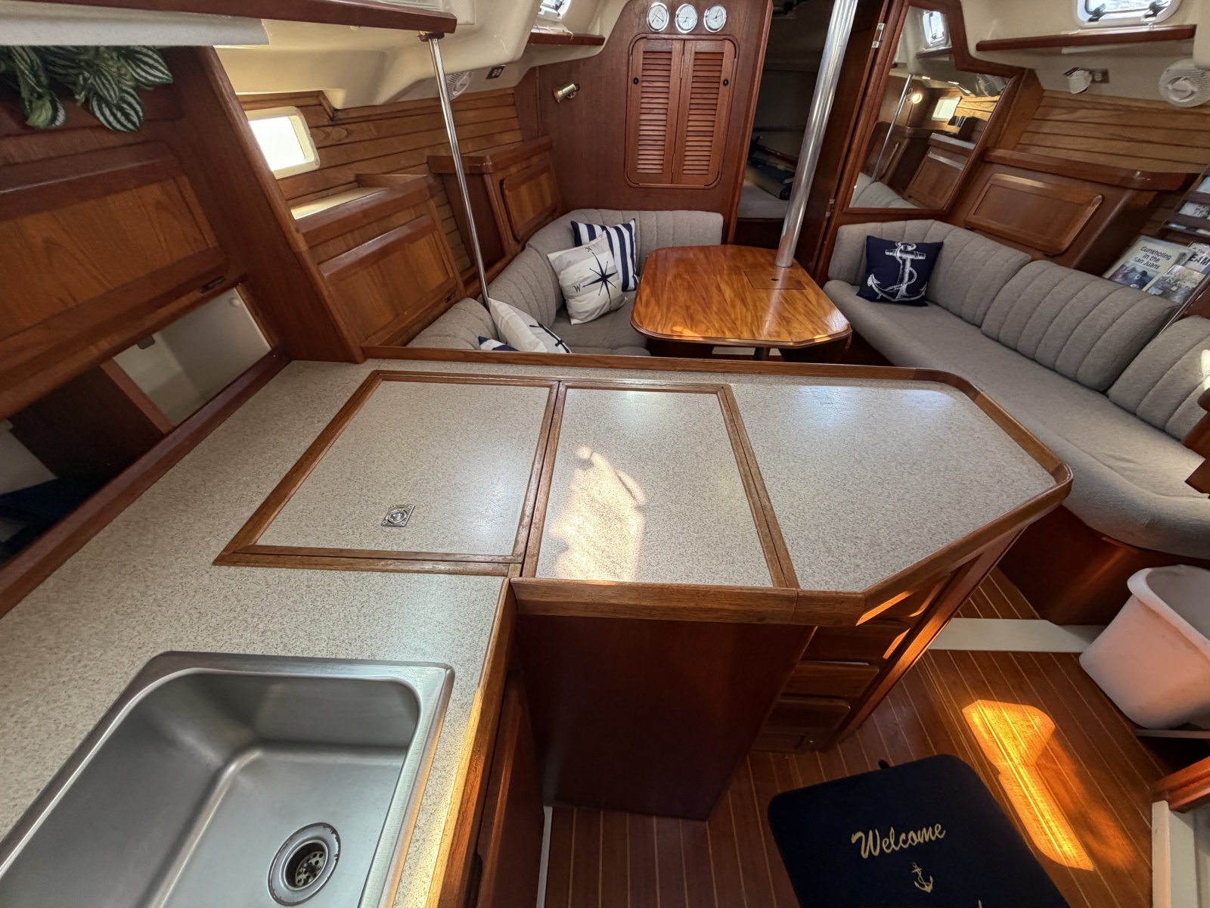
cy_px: 454
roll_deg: +0.7
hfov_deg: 102.1
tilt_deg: -37.0
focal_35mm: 14
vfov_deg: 85.7
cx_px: 605
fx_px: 489
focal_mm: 2.22
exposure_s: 1/121
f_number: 2.2
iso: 250
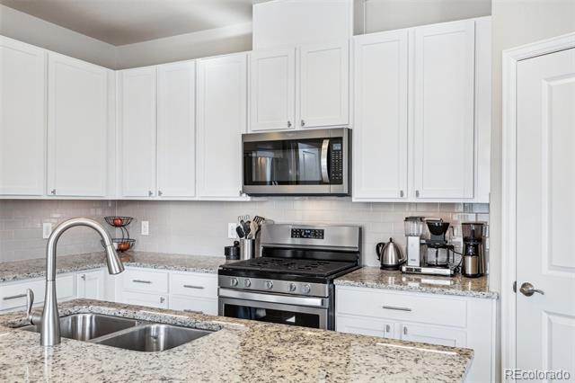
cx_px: 288
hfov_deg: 62.0
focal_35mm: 30
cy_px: 192
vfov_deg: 43.6
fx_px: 479
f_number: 8
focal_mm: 20
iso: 320
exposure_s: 1/30
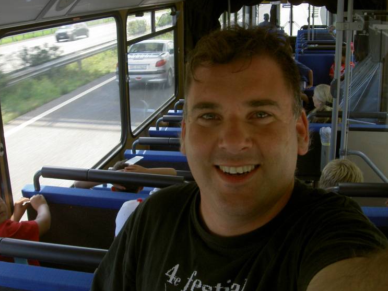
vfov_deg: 34.3
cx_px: 185
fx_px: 471
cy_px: 152
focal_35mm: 42
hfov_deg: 44.8
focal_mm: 8
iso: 100
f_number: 4.7
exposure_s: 1/100
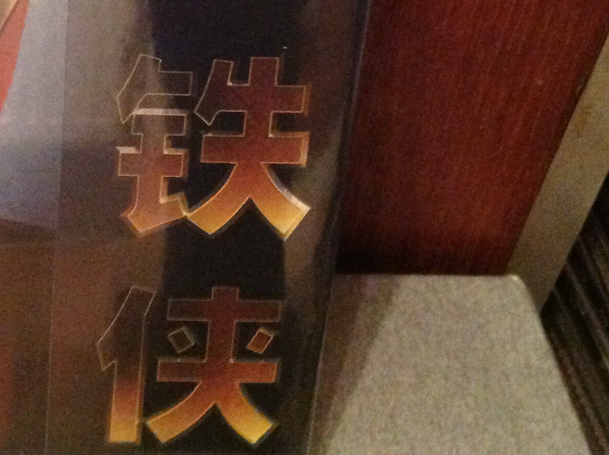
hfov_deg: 24.5
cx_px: 39
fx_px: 1353
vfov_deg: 18.7
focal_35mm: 77
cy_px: 25
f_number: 2.4
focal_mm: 4.28
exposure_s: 1/17
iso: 800
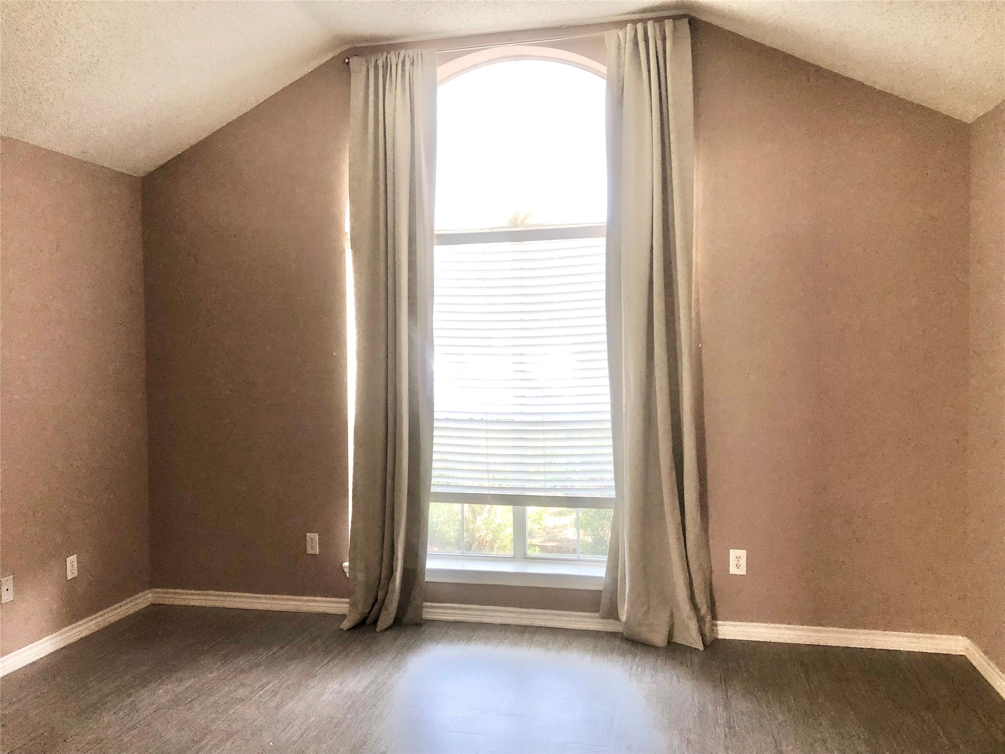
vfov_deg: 49.7
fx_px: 813
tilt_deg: -1.5
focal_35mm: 28
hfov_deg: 63.4
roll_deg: +0.7
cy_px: 377
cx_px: 502
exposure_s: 1/30
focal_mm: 3.99
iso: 40
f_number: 1.8
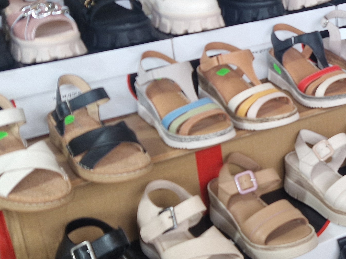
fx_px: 680
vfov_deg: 21.6
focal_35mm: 68
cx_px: 414
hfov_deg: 25.6
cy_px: 98
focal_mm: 5.4
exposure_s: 1/100
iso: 160
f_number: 1.8
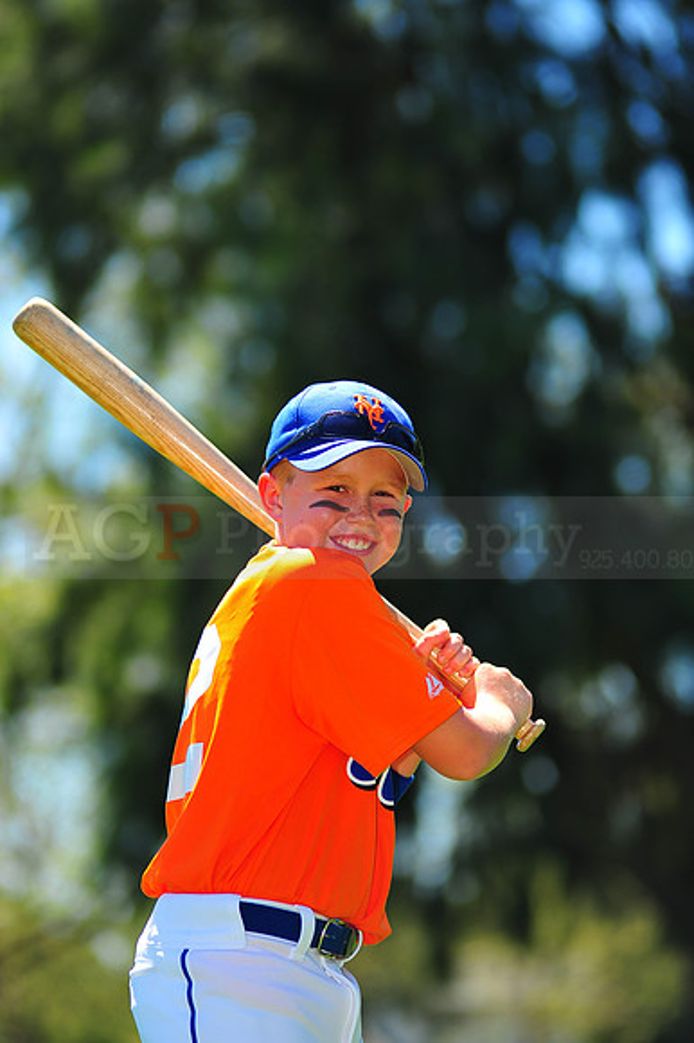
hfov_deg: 7.6
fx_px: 5211
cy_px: 522
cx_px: 347
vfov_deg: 11.4
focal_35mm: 180
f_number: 4
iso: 200
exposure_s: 1/800
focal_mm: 180
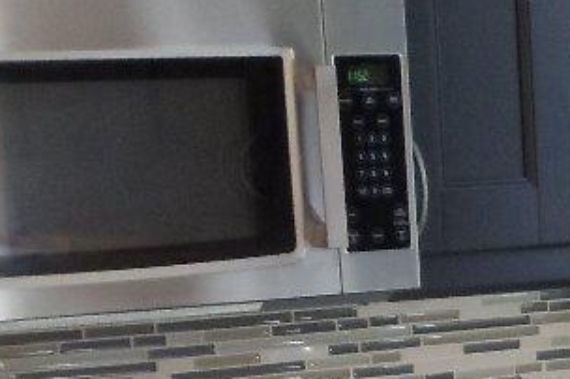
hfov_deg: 9.3
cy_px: 666
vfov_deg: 6.2
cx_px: 821
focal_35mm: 217
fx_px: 3432
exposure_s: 1/30
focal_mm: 6
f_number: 3.5
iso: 200
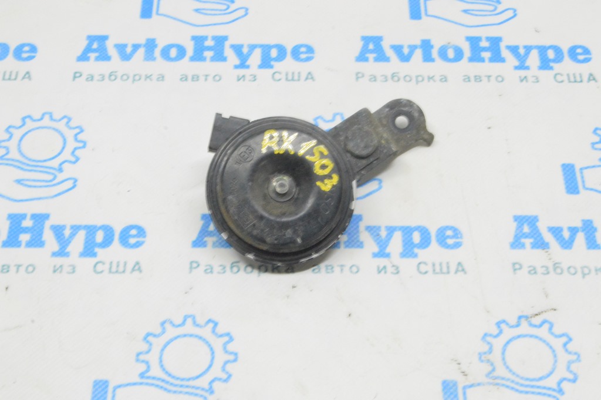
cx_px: 300
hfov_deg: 29.3
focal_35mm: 69
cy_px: 200
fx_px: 1151
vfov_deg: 19.7
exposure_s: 1/15
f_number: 20
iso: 6400
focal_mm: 46
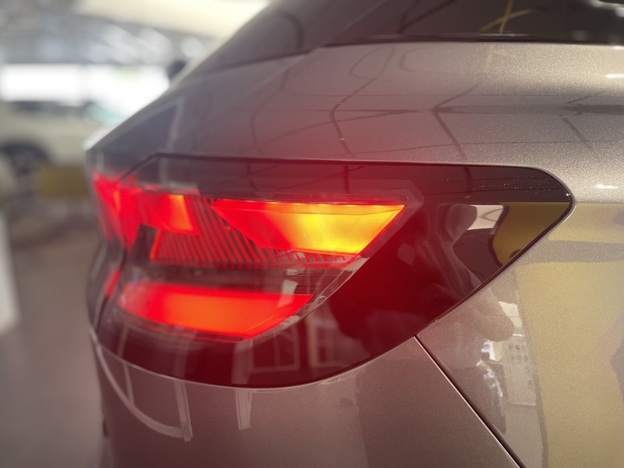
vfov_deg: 53.1
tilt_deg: -13.5
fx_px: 469
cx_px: 312
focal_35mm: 26
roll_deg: +0.3
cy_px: 234
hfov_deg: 67.3
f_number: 1.6
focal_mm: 4.2
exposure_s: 1/100
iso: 80
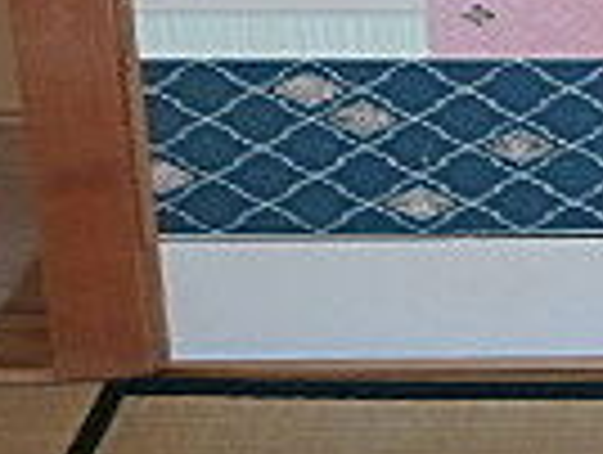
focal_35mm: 100
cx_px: 981
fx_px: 1745
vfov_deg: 12.9
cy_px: -458
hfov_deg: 17.1
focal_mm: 3.7
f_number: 3.5
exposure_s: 1/40
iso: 200
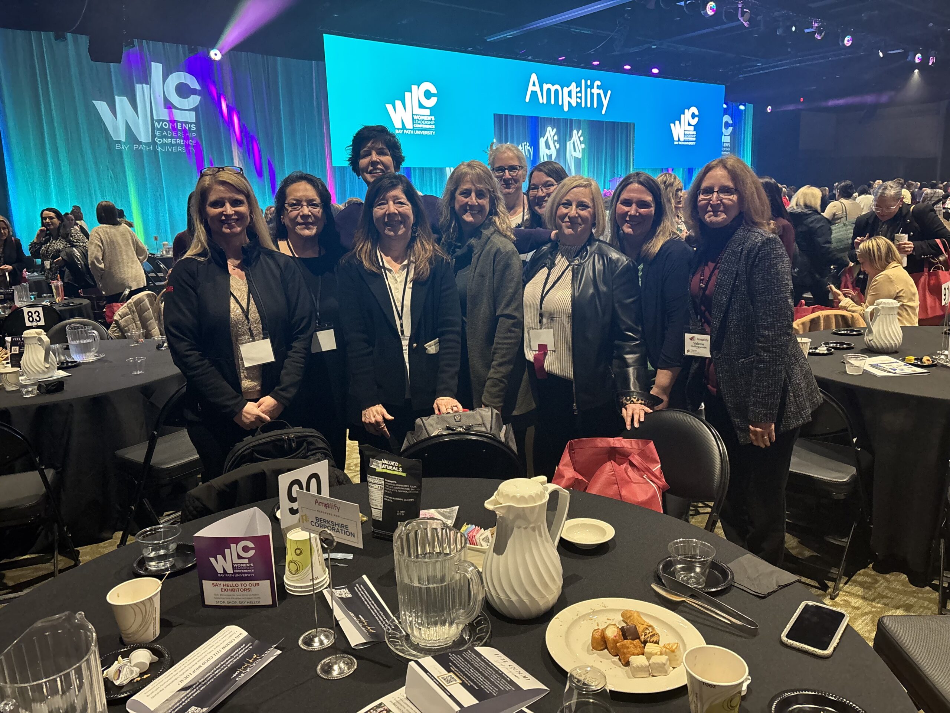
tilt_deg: -12.9
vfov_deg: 53.1
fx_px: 714
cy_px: 356
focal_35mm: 26
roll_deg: +1.9
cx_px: 475
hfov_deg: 67.3
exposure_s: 1/60
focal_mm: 5.96
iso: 500
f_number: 1.6
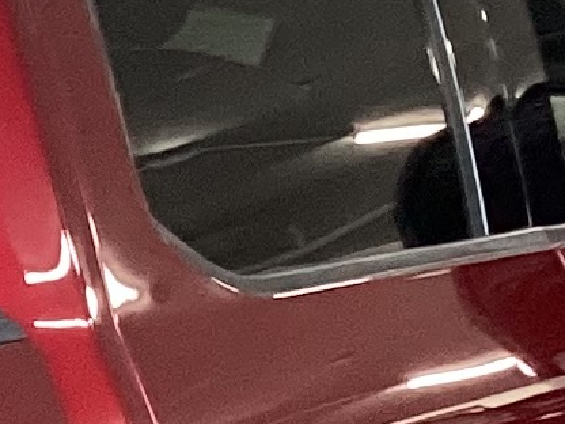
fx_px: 3966
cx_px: -962
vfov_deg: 5.8
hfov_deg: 7.4
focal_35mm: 243
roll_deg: +1.6
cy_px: 1087
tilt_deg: -16.5
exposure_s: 1/60
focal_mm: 3.3
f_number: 2.4
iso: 200
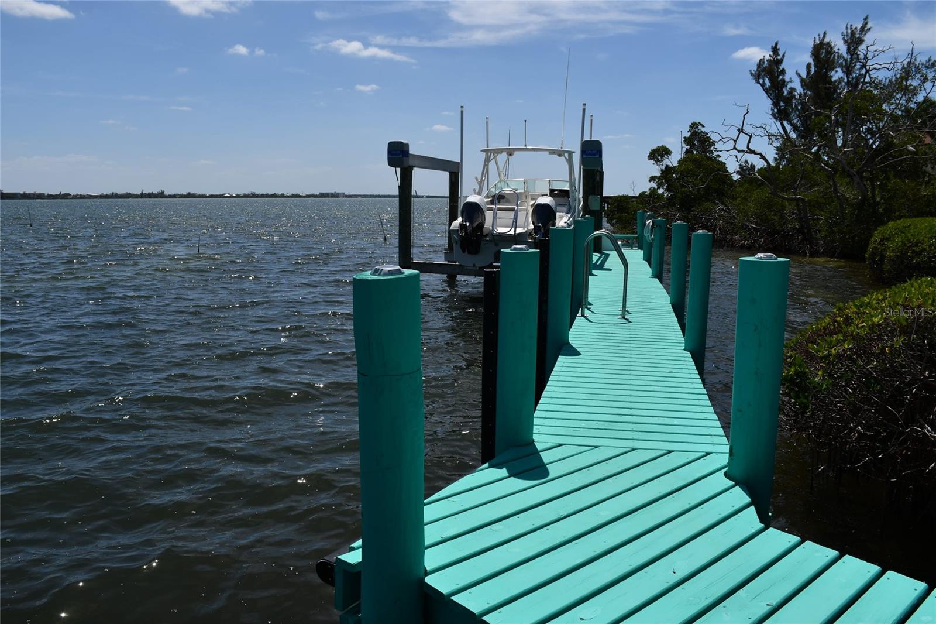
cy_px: 312
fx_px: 702
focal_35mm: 27
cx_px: 468
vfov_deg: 47.9
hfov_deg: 67.4
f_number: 10
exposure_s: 1/400
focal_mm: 18
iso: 100
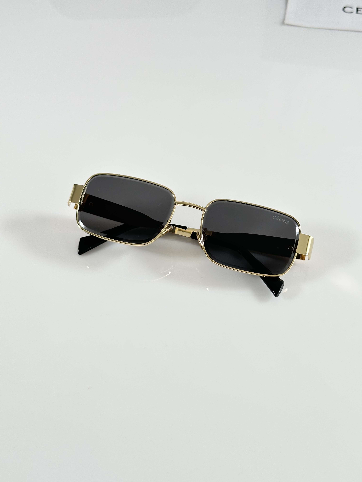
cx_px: 181
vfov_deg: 39.7
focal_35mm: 48
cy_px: 241
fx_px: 669
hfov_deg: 30.3
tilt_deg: -48.6
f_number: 1.78
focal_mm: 6.86
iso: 80
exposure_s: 1/121
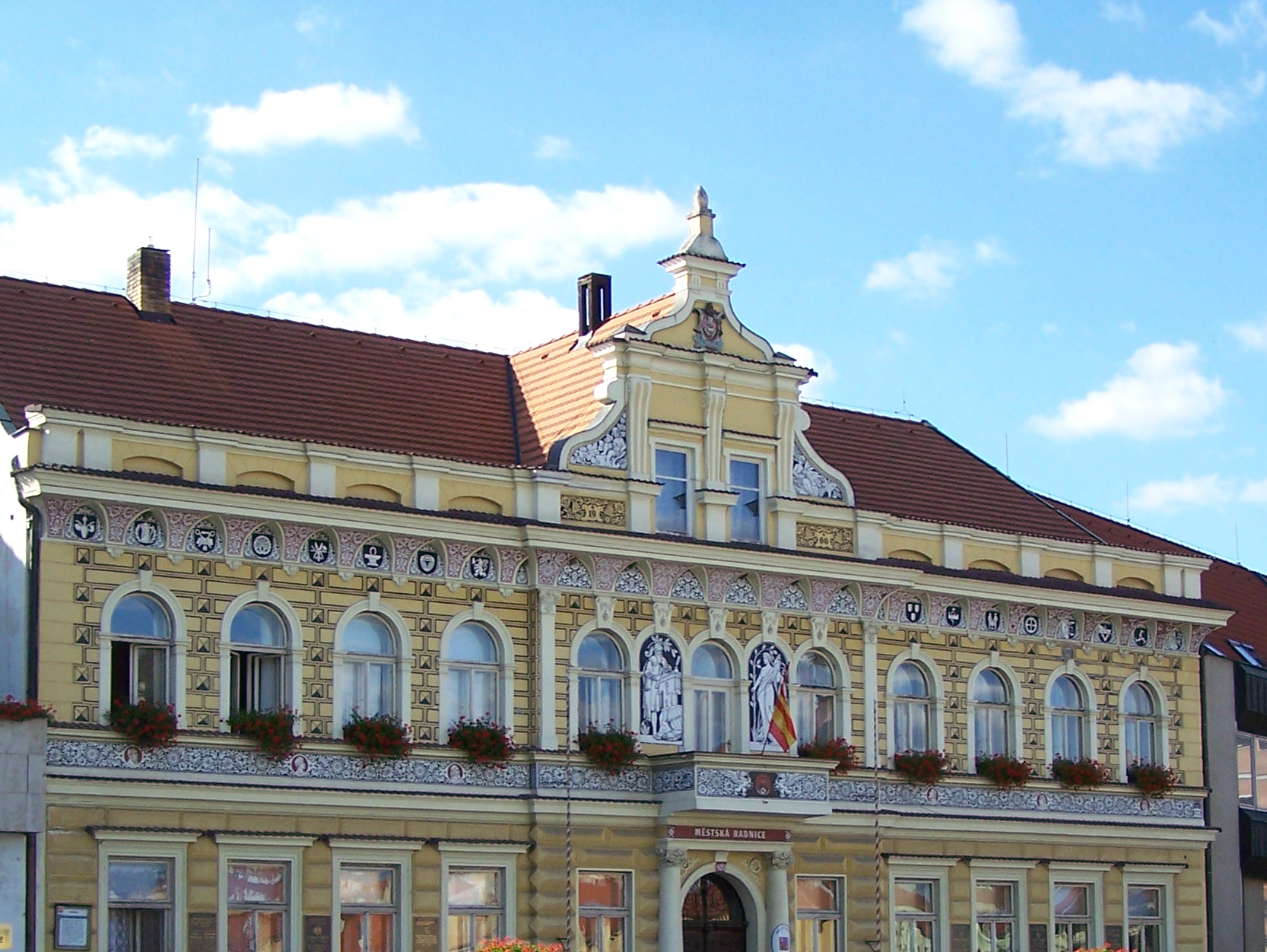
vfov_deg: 21.4
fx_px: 2491
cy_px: 773
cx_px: 673
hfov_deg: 28.5
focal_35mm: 68
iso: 80
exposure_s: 1/640
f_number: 2.8
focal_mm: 6.7
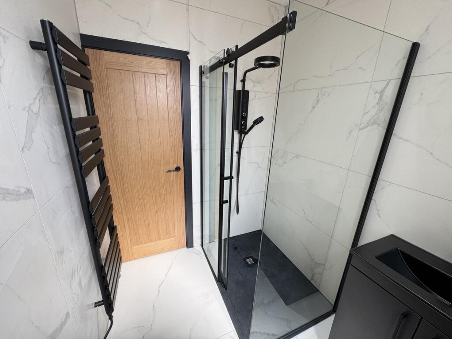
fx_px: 183
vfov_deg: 85.7
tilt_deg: -16.7
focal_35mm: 14
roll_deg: -2.3
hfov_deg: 102.1
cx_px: 226
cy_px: 170
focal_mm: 2.22
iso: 64
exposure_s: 1/99
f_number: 2.2
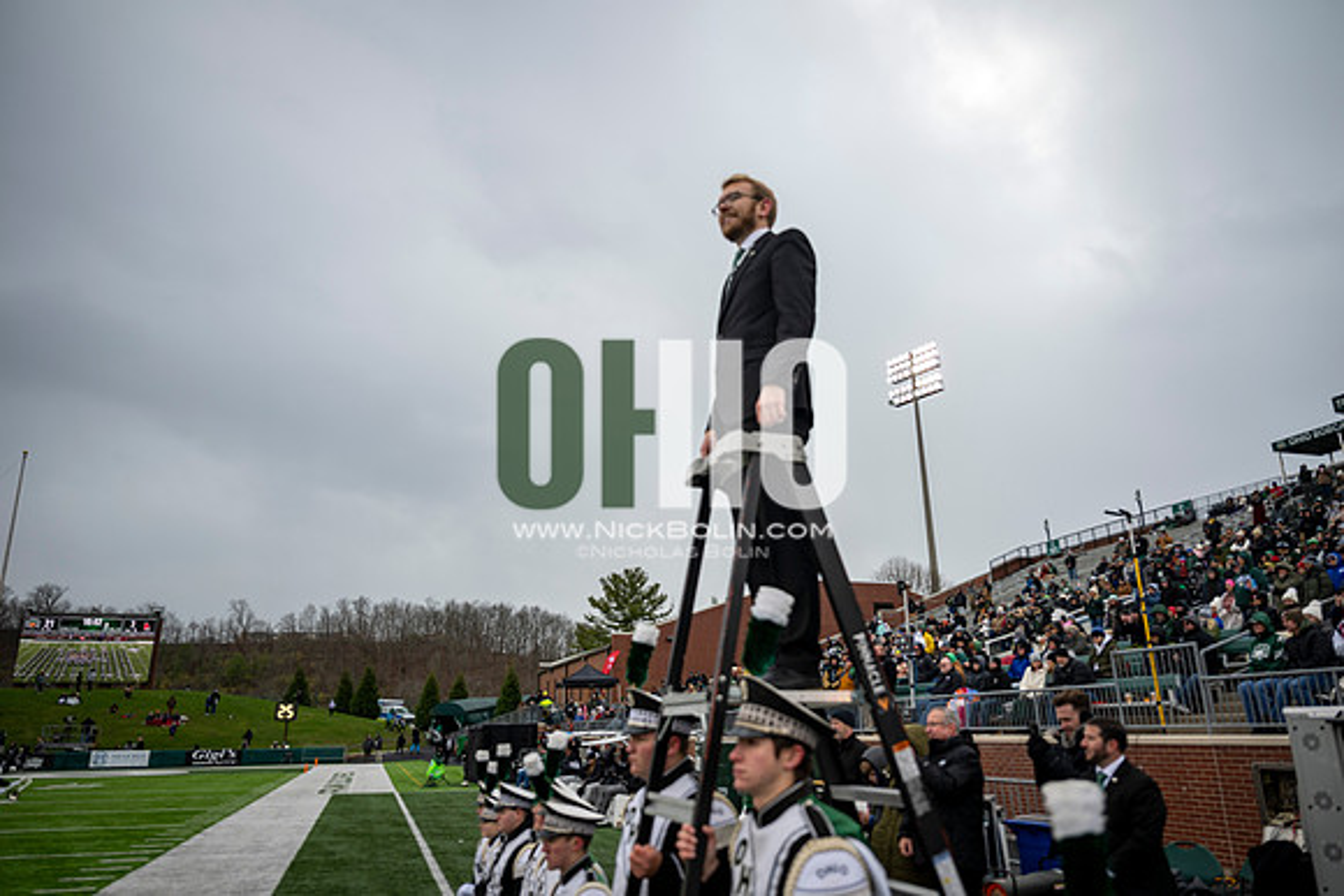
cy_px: 448
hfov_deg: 73.7
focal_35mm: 24
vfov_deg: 53.2
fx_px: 896
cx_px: 672
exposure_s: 1/500
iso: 100
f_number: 2.8
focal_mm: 24
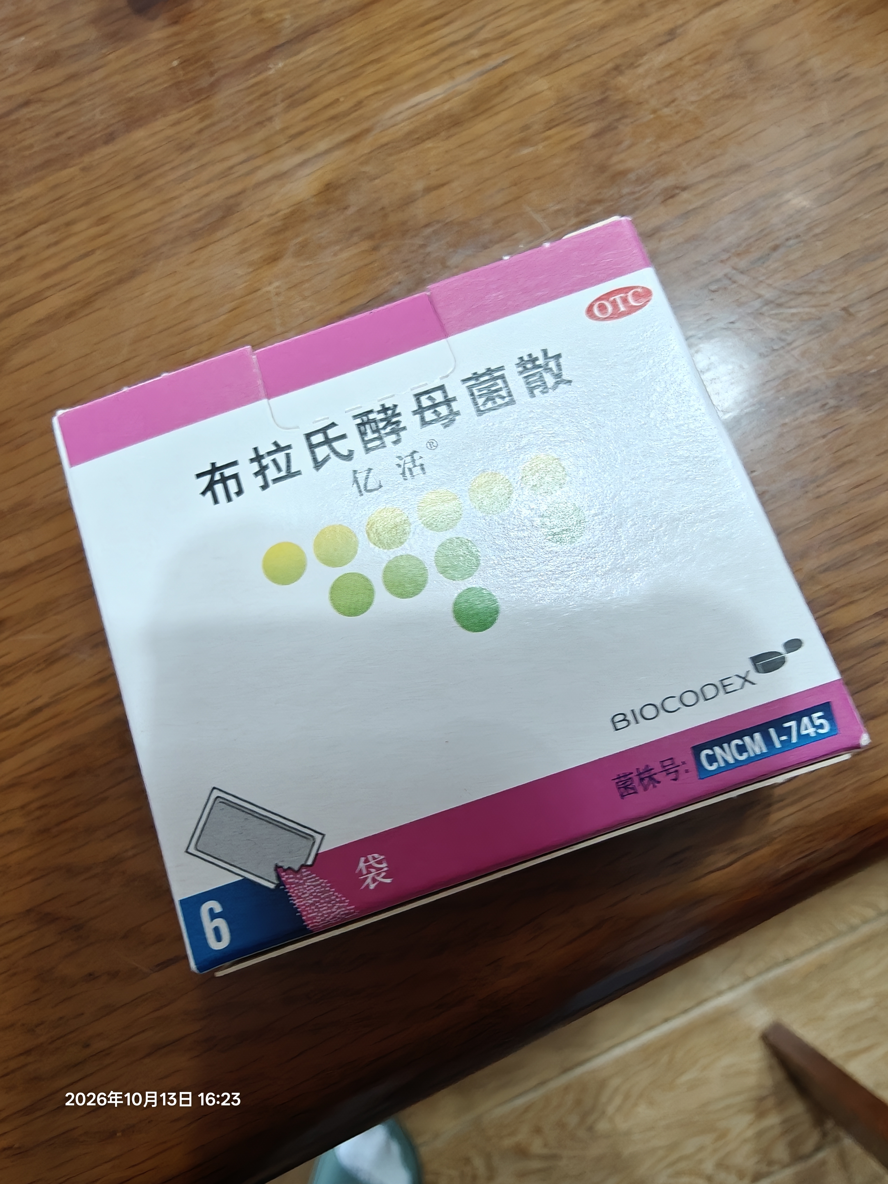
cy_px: 592
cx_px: 444
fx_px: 718
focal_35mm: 21
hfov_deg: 63.4
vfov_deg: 79.0
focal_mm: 2.3
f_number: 2
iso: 2500
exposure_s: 1/60
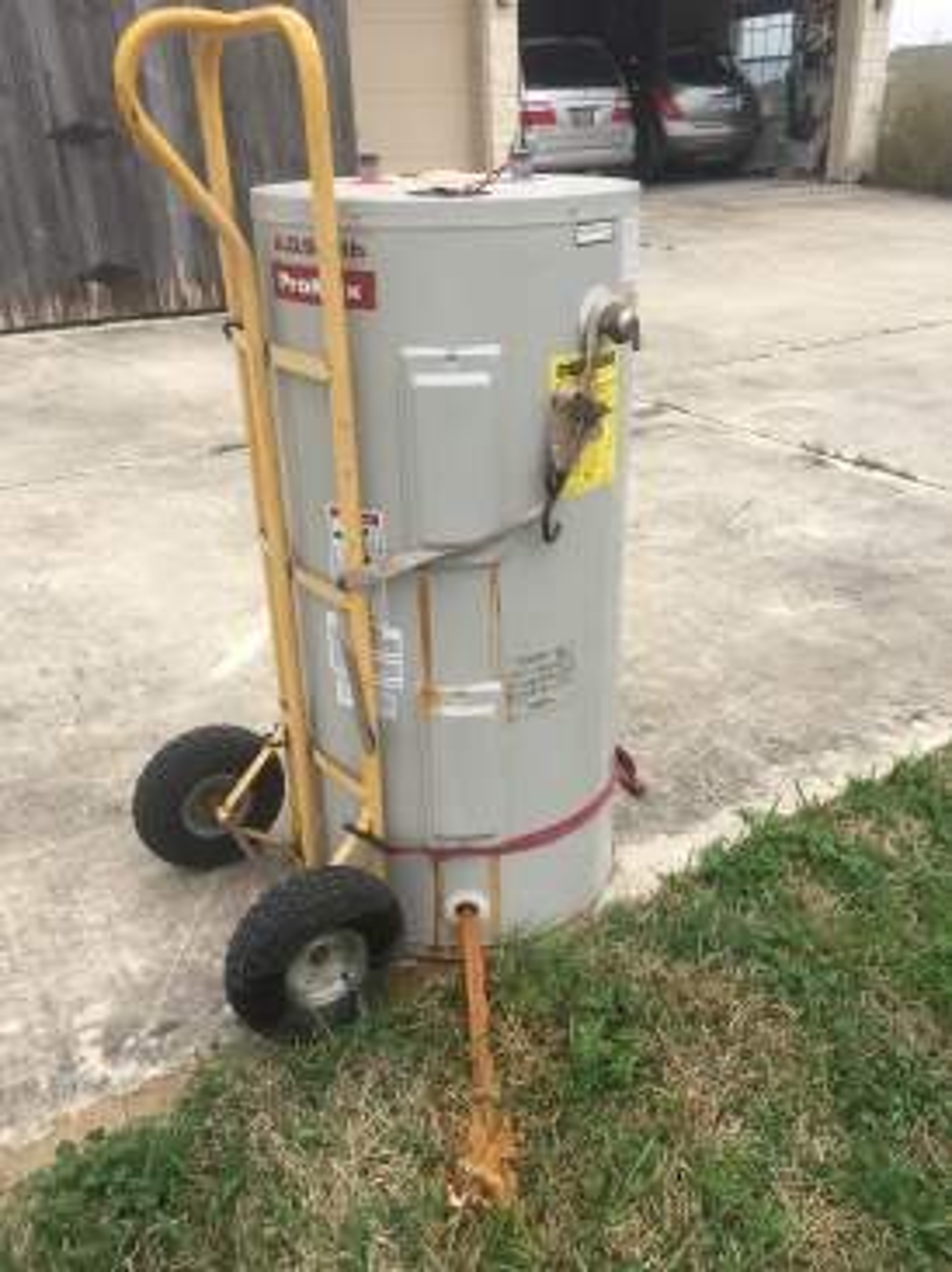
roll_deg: +3.5
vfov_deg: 61.7
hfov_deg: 48.2
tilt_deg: -25.0
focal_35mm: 29
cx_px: 476
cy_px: 636
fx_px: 1065
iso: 25
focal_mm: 4.15
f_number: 2.2
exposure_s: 1/657
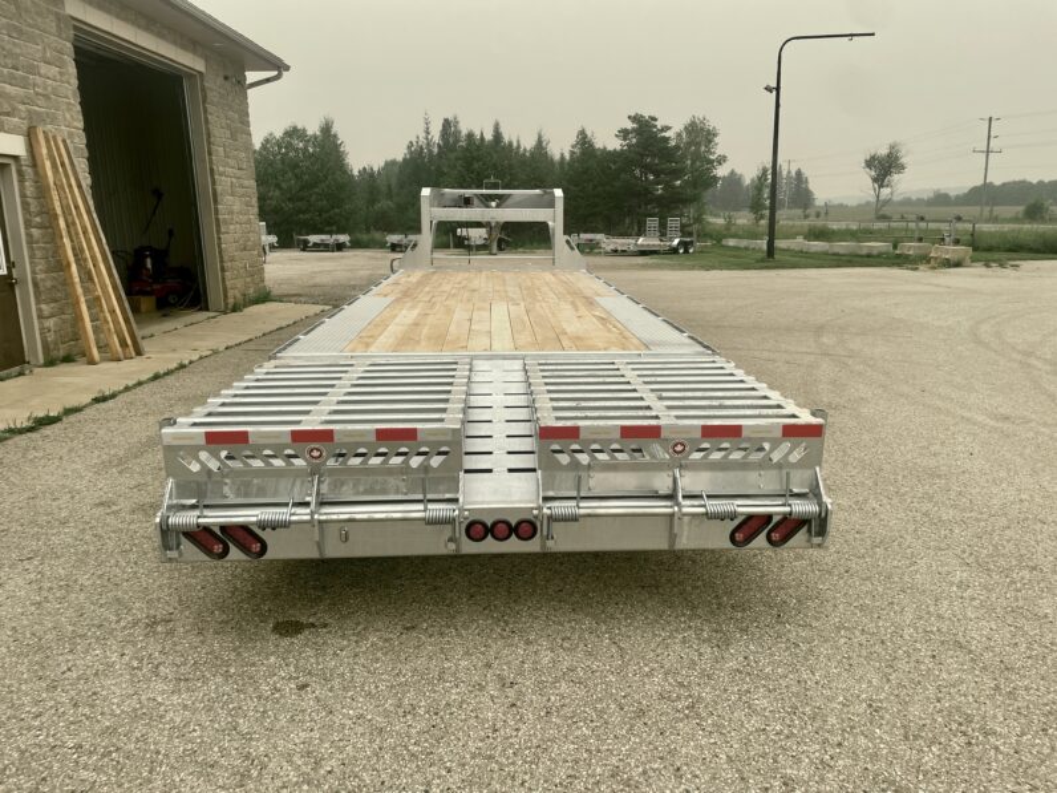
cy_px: 396
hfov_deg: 67.3
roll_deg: +1.7
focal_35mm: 26
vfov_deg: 53.1
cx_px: 528
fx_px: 794
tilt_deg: -12.6
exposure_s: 1/238
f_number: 1.6
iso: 32
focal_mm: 4.2
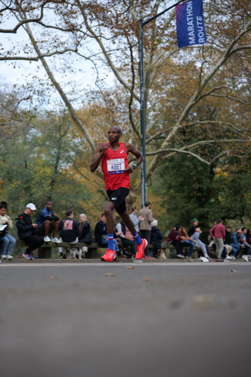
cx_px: 126
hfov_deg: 19.4
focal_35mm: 70
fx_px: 732
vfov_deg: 28.8
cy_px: 188
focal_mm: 70
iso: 200
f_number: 2.8
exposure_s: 1/1000
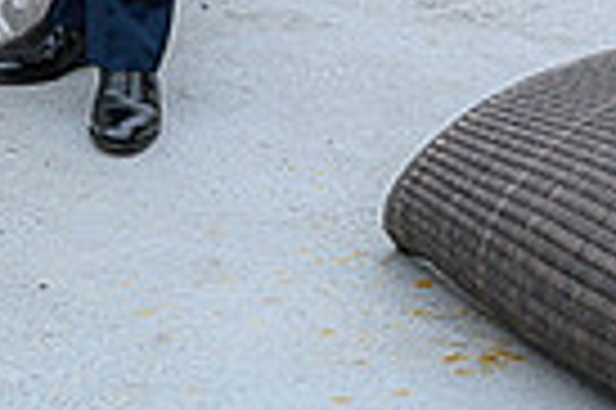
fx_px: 2871
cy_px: -550
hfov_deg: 12.2
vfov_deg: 7.6
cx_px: 63
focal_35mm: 168
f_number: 2.8
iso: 220
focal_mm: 51
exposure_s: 1/1000
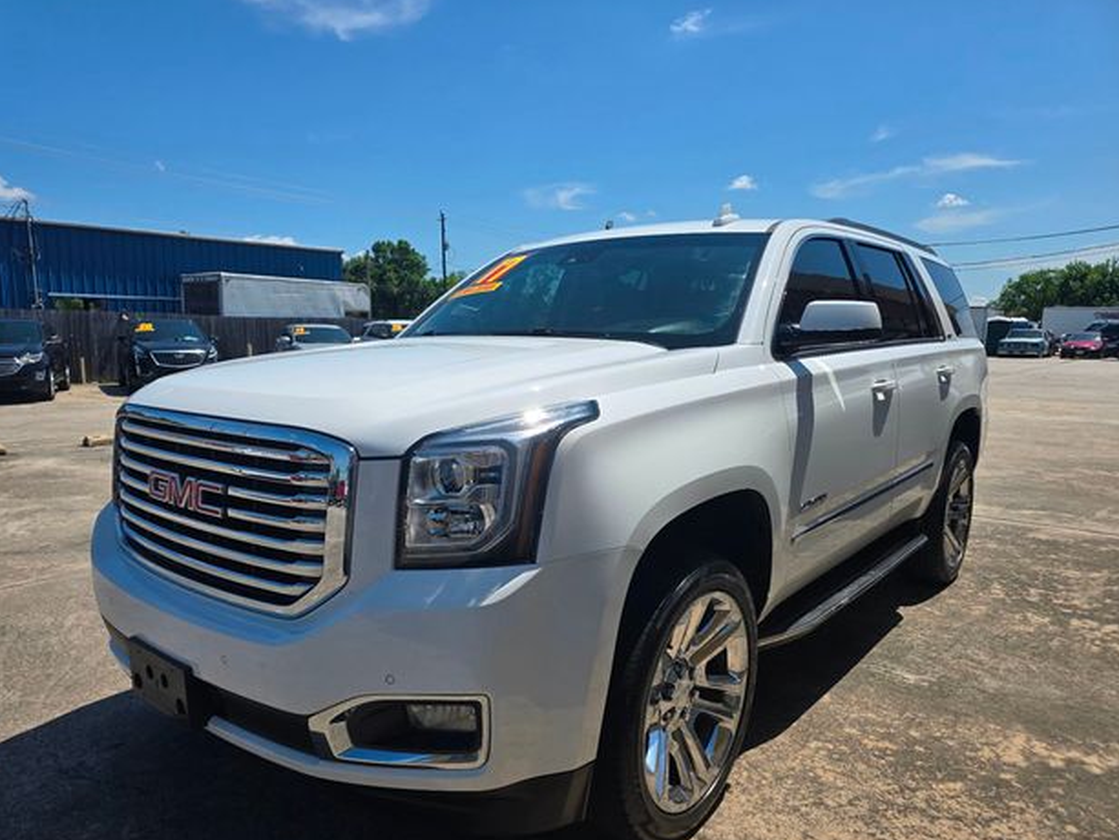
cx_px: 539
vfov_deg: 56.8
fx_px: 776
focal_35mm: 24
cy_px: 422
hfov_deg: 71.6
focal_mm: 6.3
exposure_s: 1/1265
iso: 12
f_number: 1.7
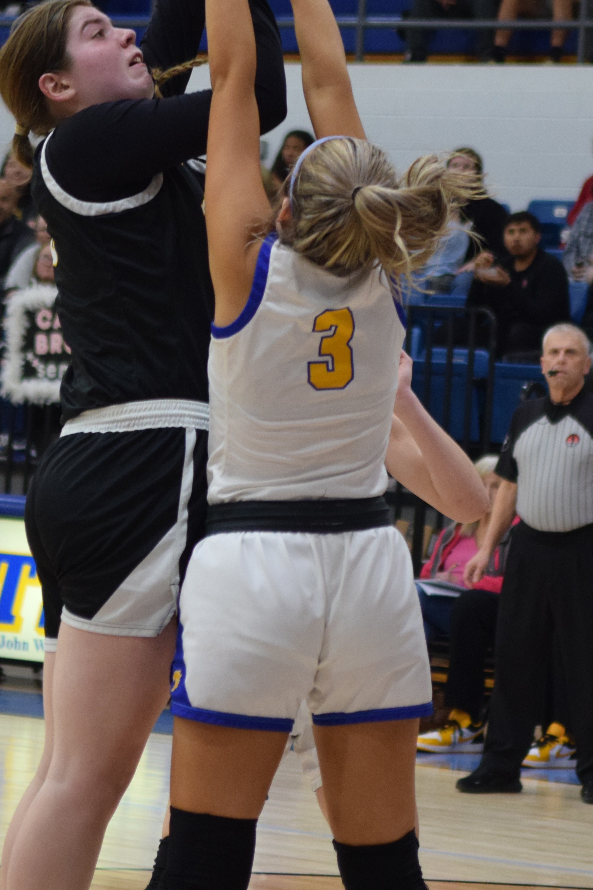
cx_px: 295
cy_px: 352
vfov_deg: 11.6
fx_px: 4374
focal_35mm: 177
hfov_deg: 7.8
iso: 1250
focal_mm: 55
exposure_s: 1/500
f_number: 2.8
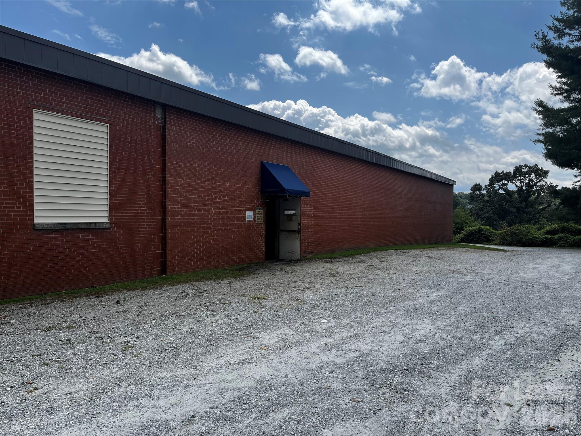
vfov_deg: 53.1
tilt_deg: -1.0
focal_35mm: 26
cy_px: 218
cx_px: 290
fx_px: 436
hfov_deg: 67.3
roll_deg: -0.2
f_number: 1.6
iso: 50
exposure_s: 1/4149
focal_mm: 5.1
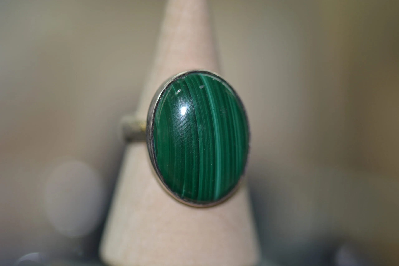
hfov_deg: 13.0
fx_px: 1746
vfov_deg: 8.7
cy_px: 133
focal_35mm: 158
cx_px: 200
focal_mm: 105
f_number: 4
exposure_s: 1/125
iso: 200
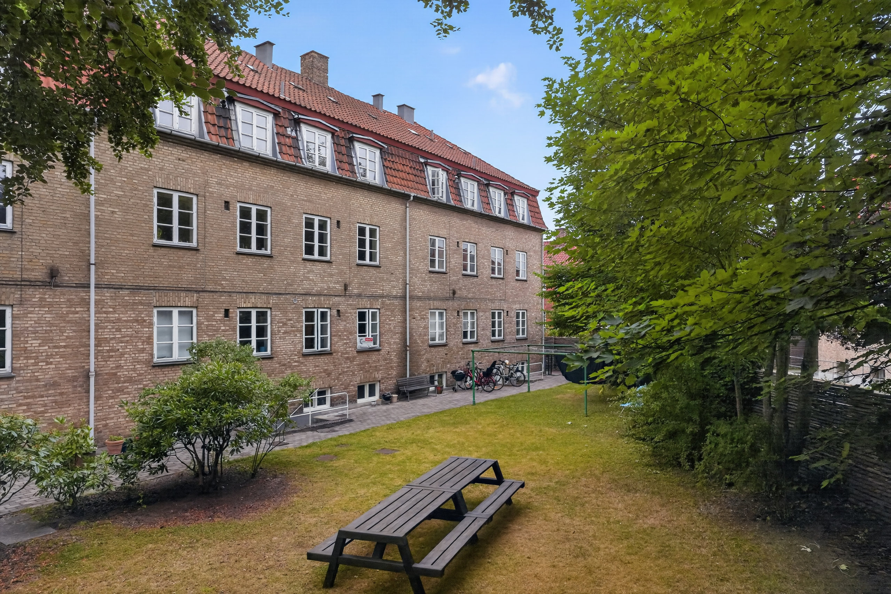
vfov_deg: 55.1
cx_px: 446
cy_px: 297
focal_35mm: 23
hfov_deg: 76.1
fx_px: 569
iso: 400
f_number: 8
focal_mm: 23
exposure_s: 1/500
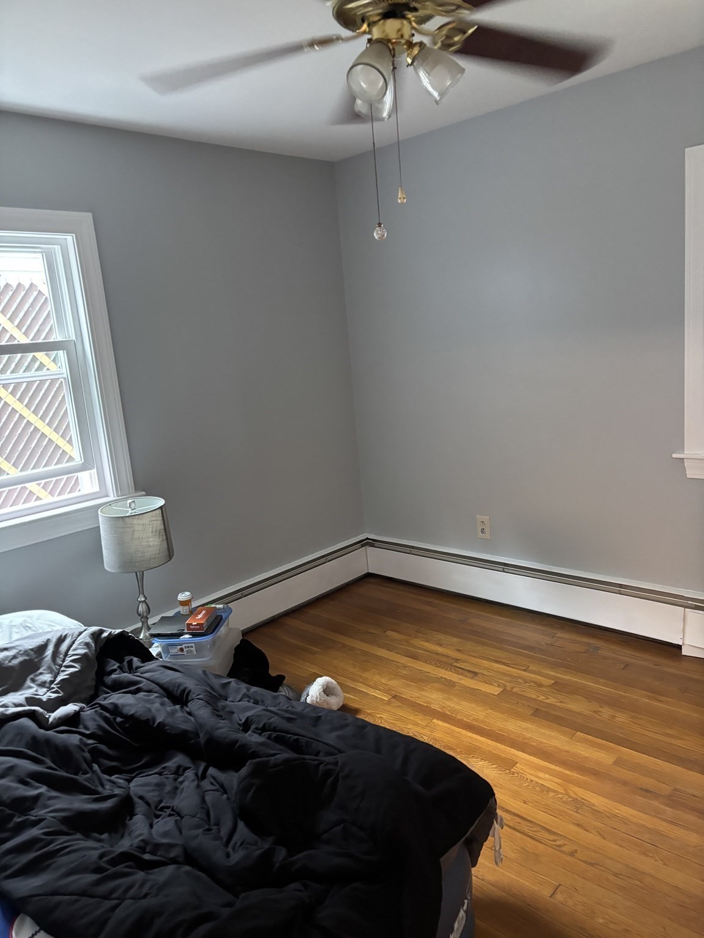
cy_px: 469
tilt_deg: -9.4
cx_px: 352
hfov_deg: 53.1
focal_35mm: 26
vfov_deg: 67.3
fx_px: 705
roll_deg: +4.2
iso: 500
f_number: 1.6
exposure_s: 1/40
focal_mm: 5.96
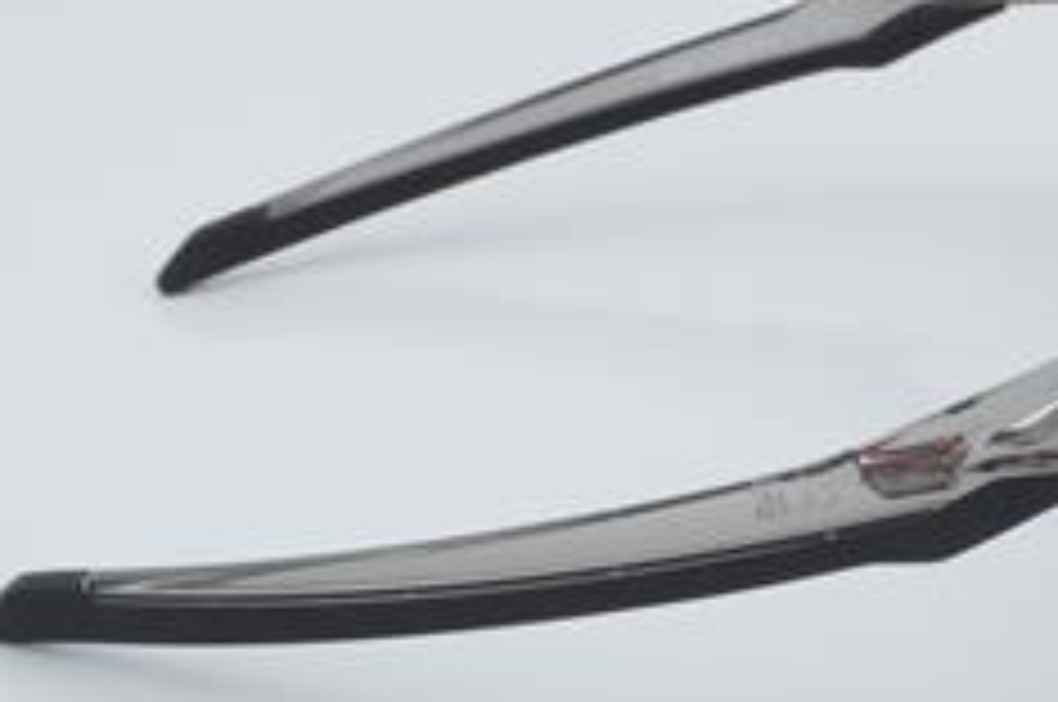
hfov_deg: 17.7
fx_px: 3371
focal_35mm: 115
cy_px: 333
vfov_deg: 11.9
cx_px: 824
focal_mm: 45
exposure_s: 1/4
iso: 100
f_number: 32
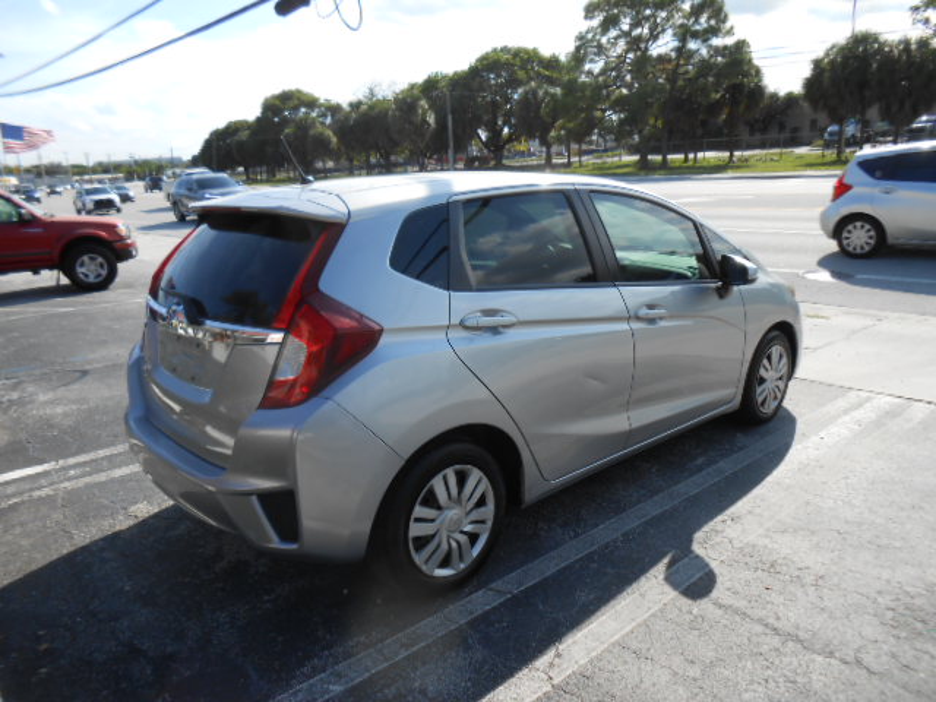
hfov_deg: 67.3
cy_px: 351
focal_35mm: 26
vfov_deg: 53.1
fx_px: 703
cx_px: 468
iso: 80
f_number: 3.5
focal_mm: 4.6
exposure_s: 1/640
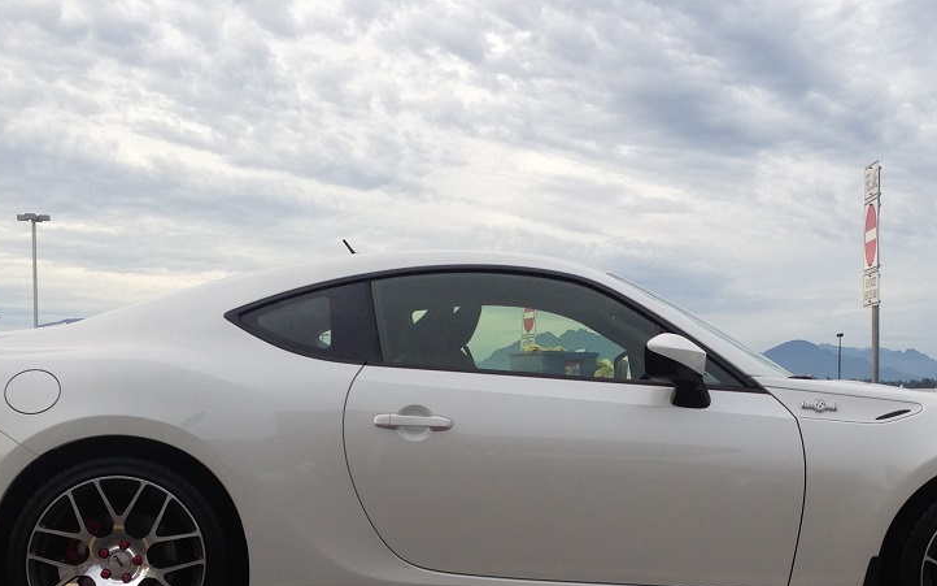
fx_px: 1609
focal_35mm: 63
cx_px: 598
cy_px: 444
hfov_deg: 32.3
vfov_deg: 20.5
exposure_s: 1/357
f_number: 2.4
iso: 50
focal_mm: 4.12
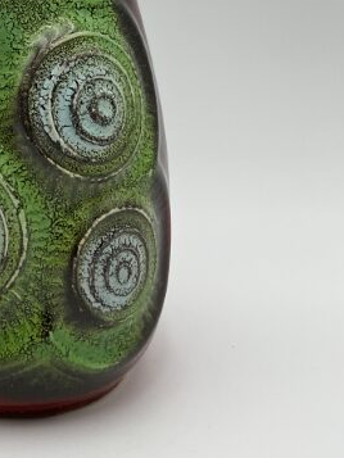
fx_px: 861
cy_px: 13
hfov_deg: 21.9
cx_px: 18
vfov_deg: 28.2
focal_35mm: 65
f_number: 1.8
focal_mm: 3
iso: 16
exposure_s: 1/358
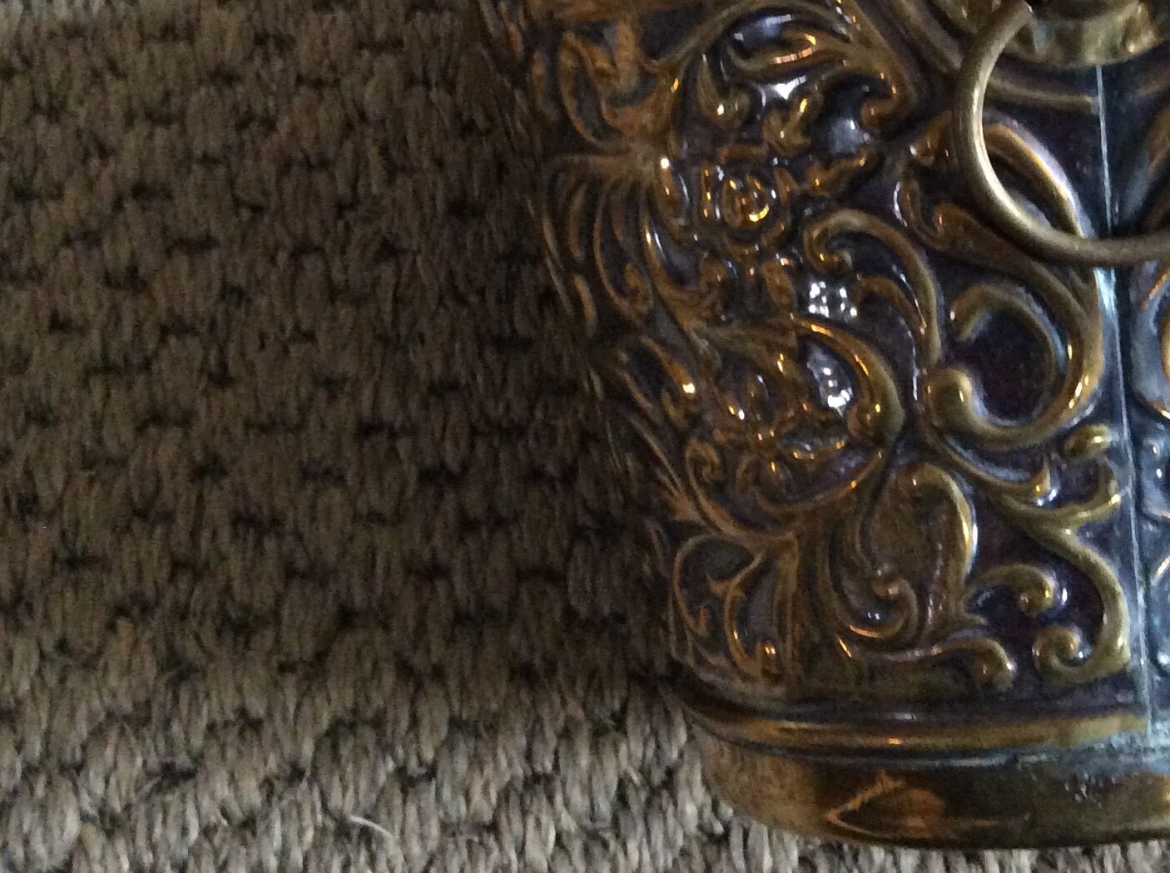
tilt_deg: -65.8
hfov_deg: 32.2
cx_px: 860
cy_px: 113
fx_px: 1991
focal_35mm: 59
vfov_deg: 24.2
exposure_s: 1/17
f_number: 2.4
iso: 400
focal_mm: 3.3
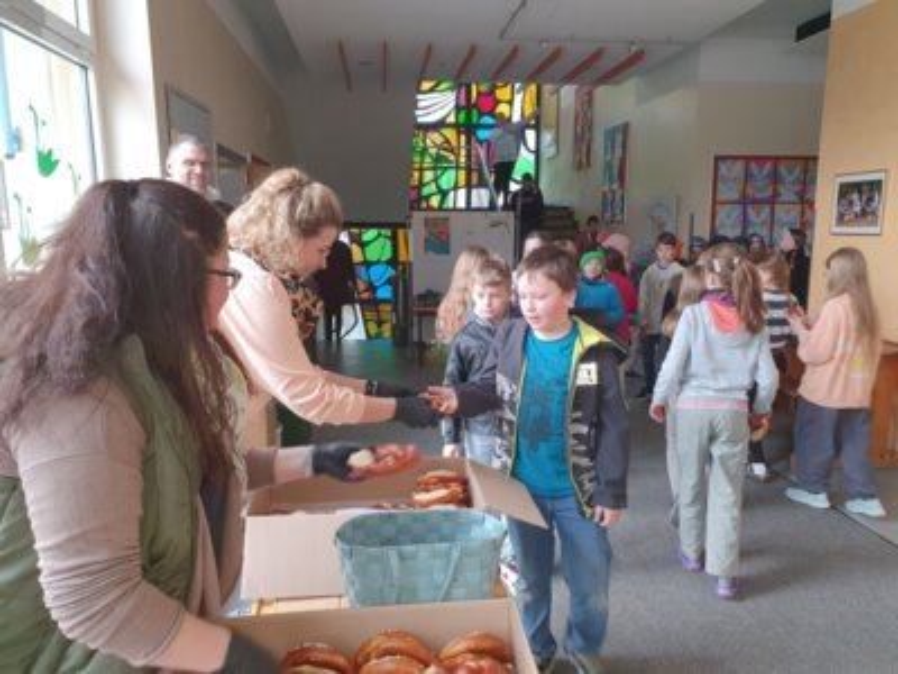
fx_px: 674
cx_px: 449
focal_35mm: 26
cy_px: 337
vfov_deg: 53.1
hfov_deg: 67.3
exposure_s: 1/50
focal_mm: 4.32
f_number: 2.4
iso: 80
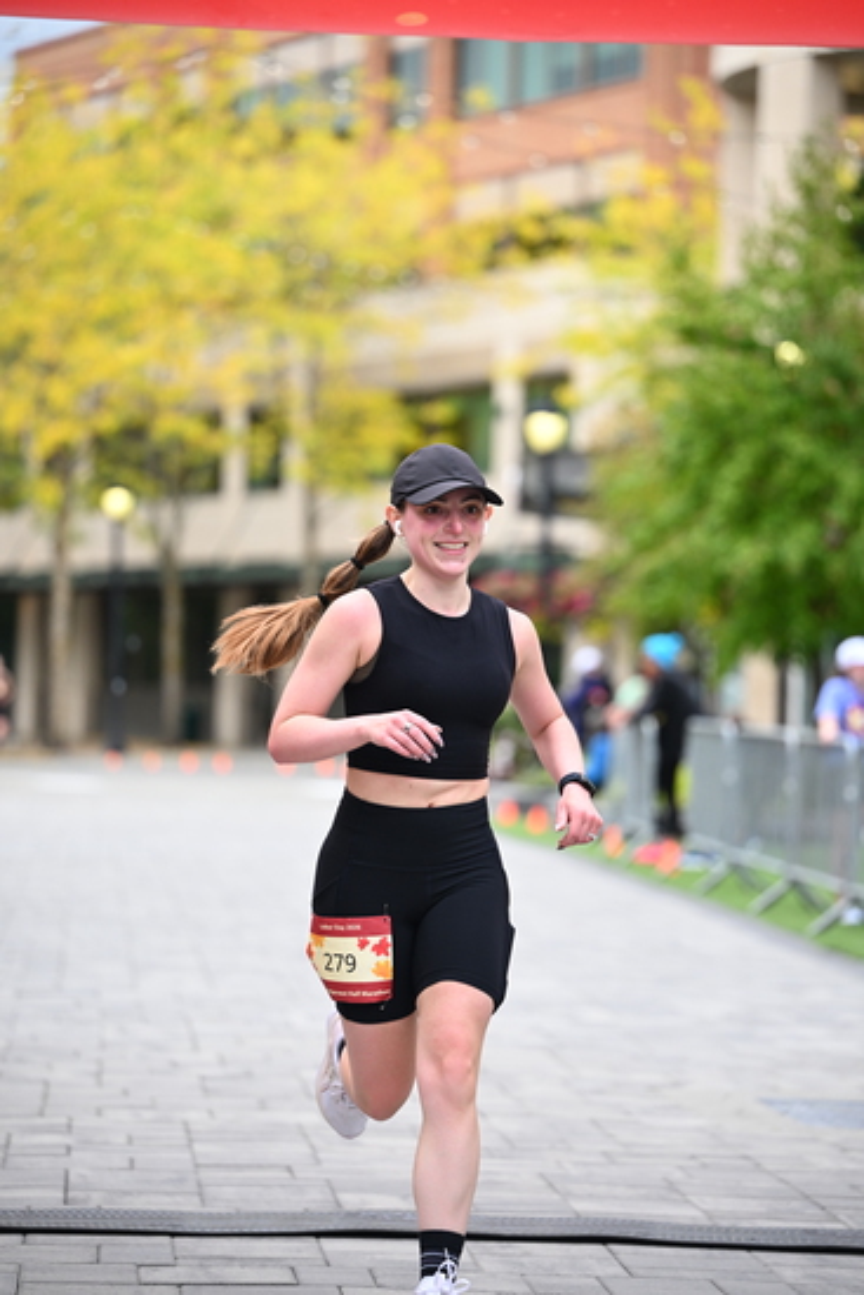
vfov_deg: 16.4
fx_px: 4497
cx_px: 432
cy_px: 648
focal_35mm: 125
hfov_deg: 11.0
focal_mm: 125
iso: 640
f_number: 2.8
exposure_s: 1/2000
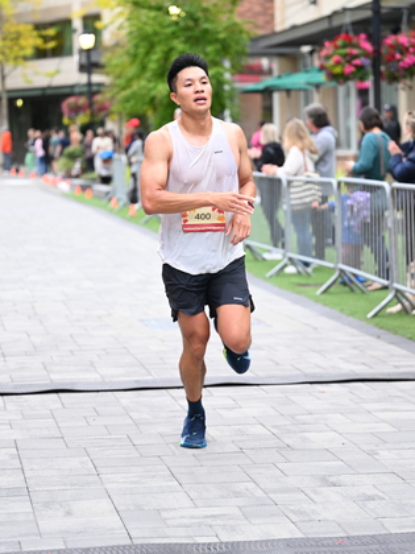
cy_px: 262
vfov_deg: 18.4
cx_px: 219
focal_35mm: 107
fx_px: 1710
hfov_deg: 13.8
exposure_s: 1/800
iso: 1600
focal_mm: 85
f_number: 2.8
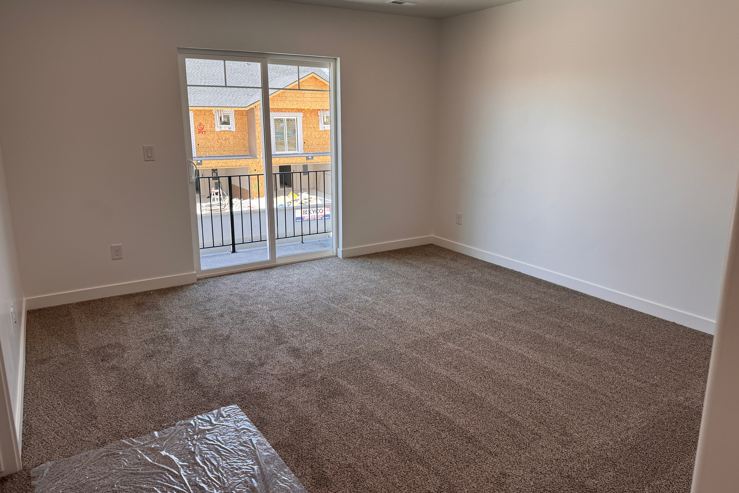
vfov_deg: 51.2
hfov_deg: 71.5
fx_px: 513
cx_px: 370
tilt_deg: -12.6
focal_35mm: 25
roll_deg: +0.1
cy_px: 231
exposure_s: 1/358
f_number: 1.78
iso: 80
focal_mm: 6.76
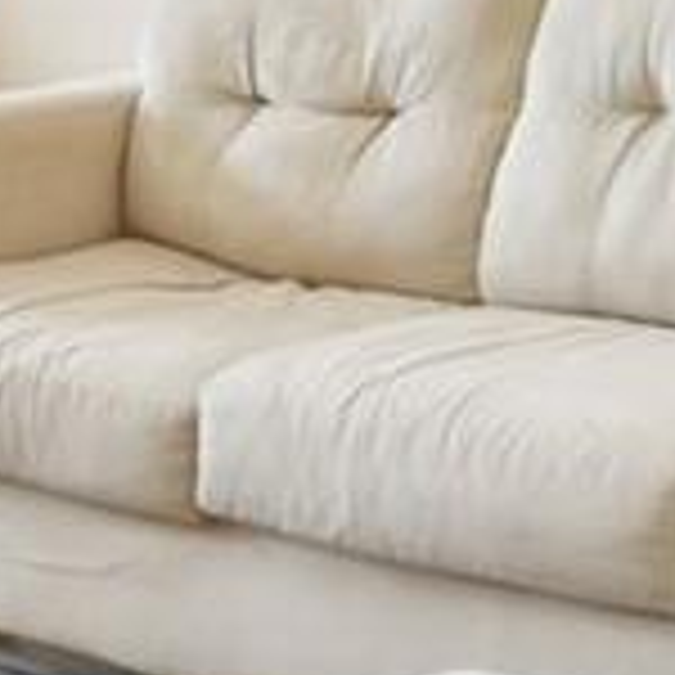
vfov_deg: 12.4
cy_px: -241
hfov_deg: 12.5
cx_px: -180
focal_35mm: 136
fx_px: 3000
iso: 400
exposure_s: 1/25
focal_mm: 15
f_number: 10
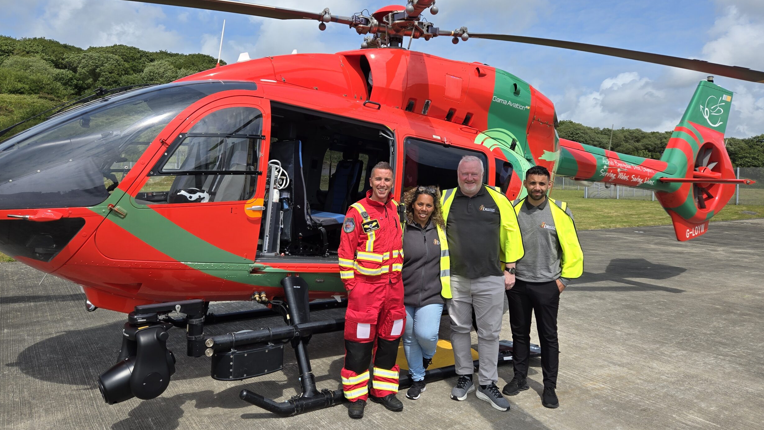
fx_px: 527
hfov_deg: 71.9
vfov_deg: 44.3
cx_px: 372
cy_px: 189
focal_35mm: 26
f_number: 1.8
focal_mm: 5.4
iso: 32
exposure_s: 1/2921
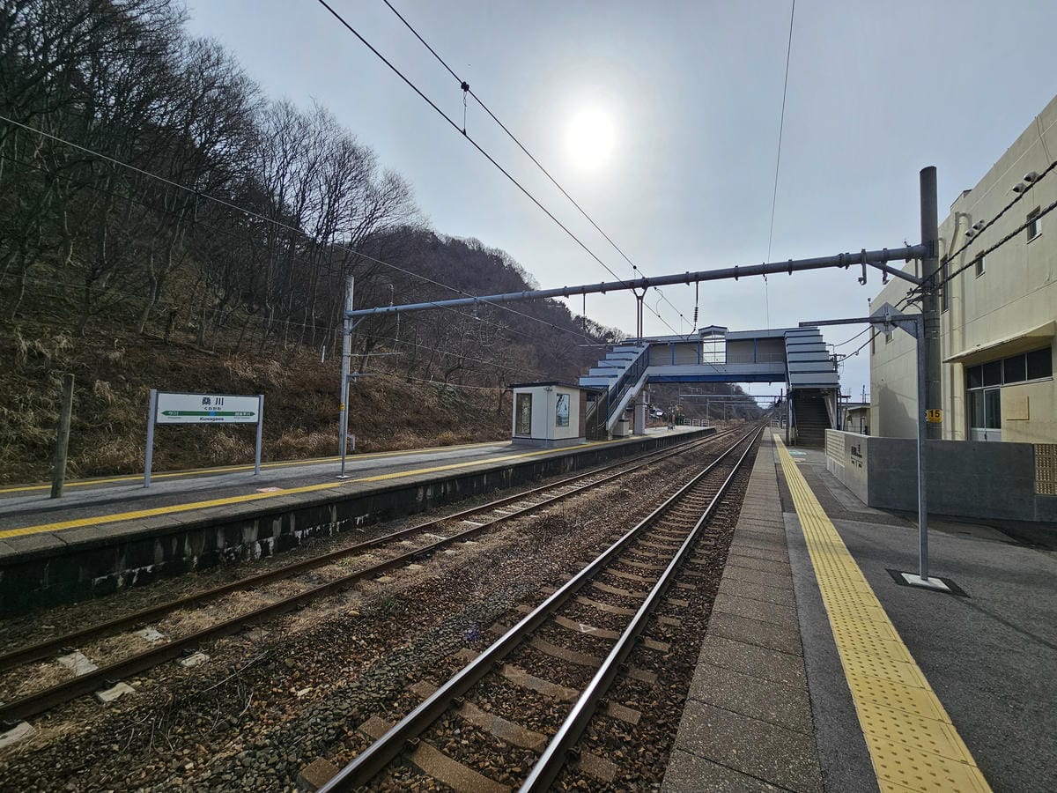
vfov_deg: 89.9
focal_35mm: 13
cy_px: 396
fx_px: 397
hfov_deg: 106.2
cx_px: 528
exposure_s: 1/4021
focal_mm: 2.2
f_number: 2.2
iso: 50
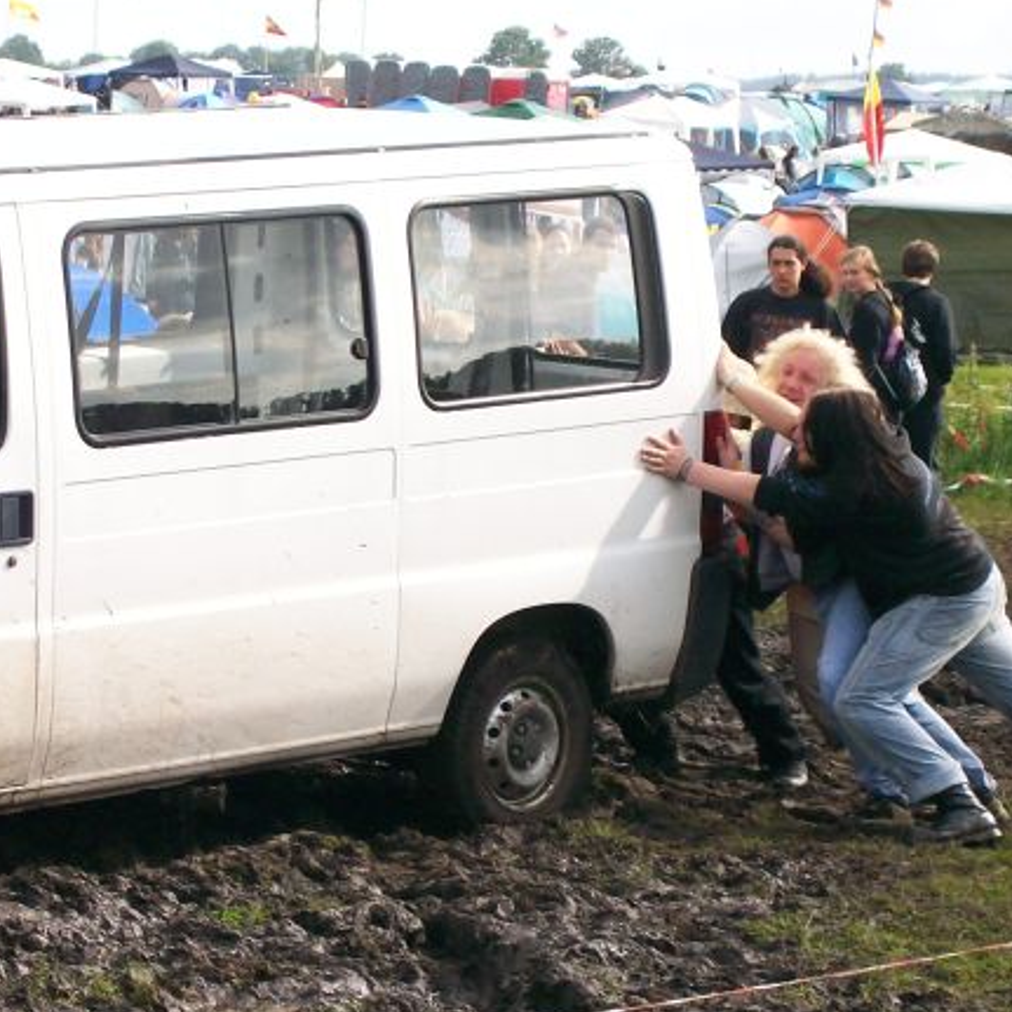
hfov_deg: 9.8
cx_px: 160
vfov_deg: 9.9
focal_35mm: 177
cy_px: 599
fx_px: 5854
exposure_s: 1/260
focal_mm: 18
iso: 80
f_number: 4.8
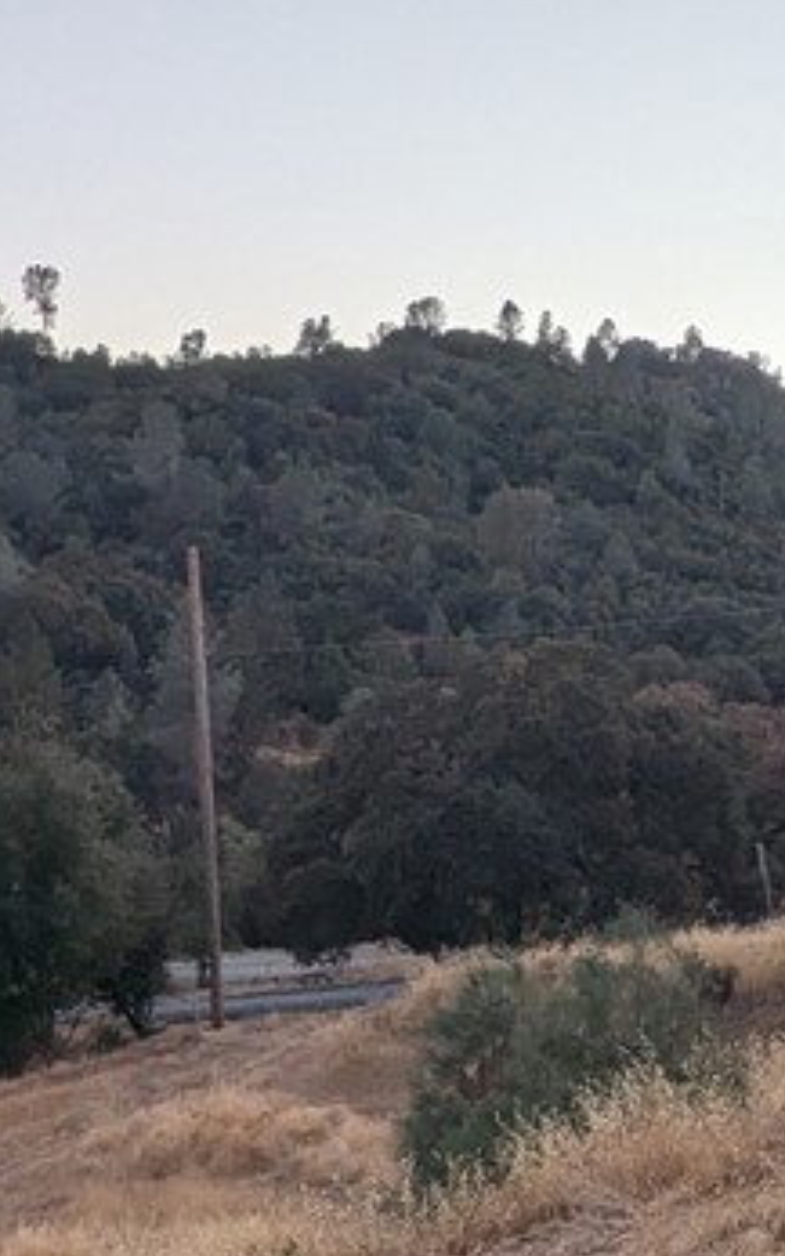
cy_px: 1028
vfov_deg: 38.6
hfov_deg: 23.8
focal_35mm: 50
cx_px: 919
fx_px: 1711
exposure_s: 1/43.5
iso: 51
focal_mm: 2.22
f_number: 2.2
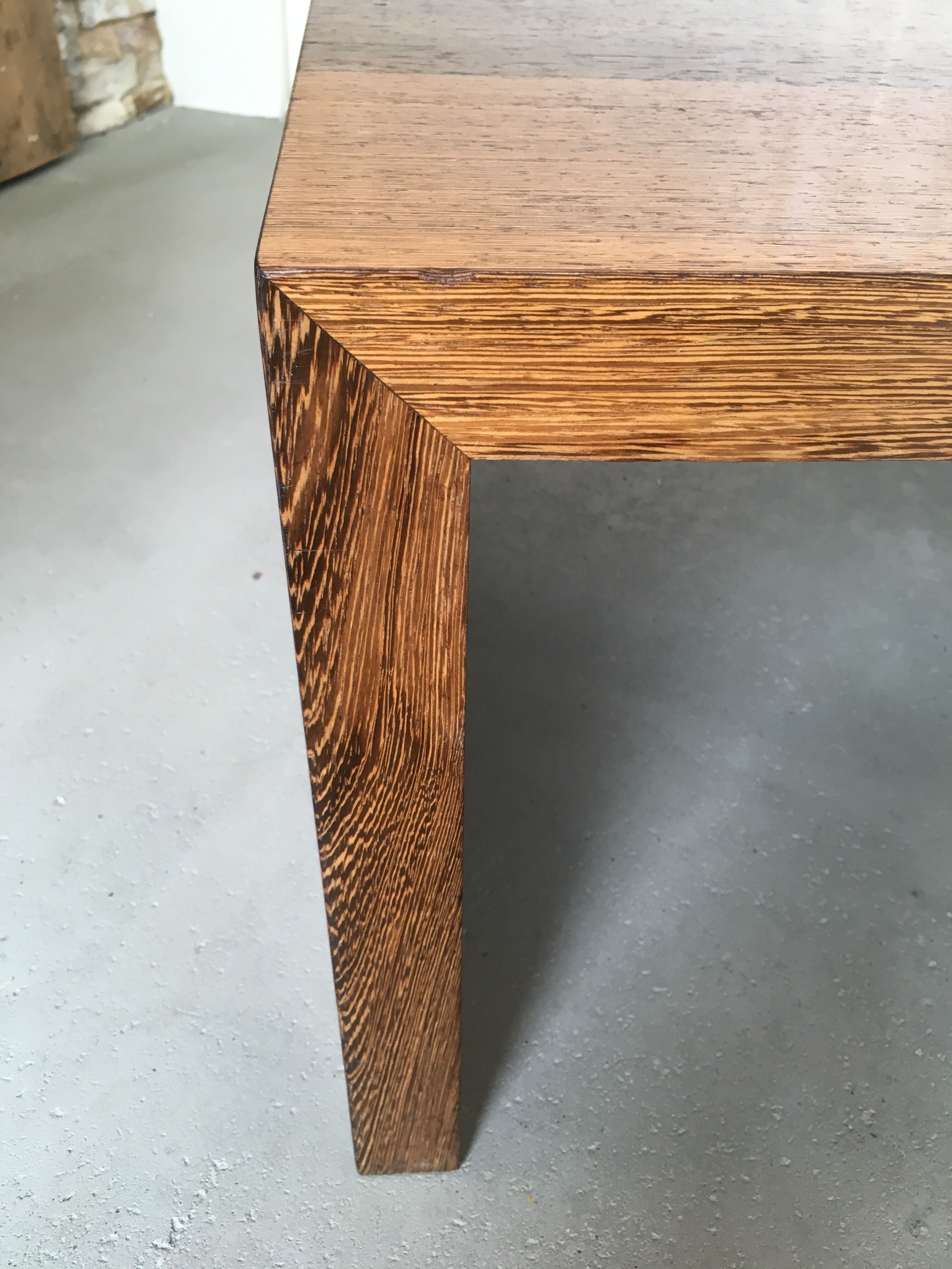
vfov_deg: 61.7
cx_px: 476
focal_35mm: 29
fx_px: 1063
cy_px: 634
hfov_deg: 48.2
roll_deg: -2.5
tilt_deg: -41.4
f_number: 2.2
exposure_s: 1/33
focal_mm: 4.15
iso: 80
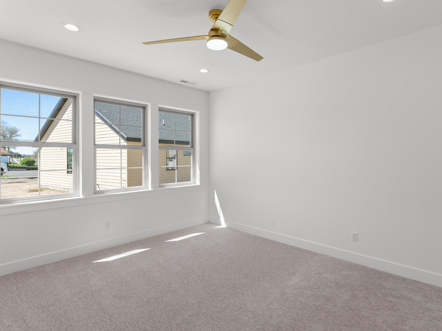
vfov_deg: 71.6
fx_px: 230
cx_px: 238
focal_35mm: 18
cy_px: 167
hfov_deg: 87.6
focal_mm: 16
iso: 400
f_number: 9
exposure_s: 1/15
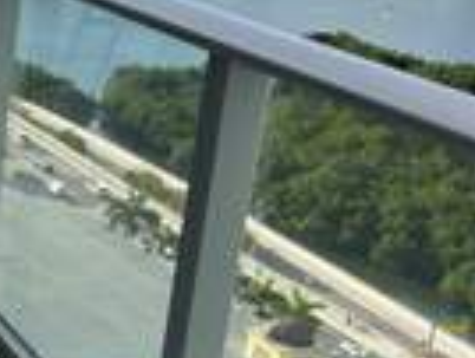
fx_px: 1278
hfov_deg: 17.3
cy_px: 121
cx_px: -372
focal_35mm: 93
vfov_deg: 15.9
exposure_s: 1/2083
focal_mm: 5.7
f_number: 1.5
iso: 50
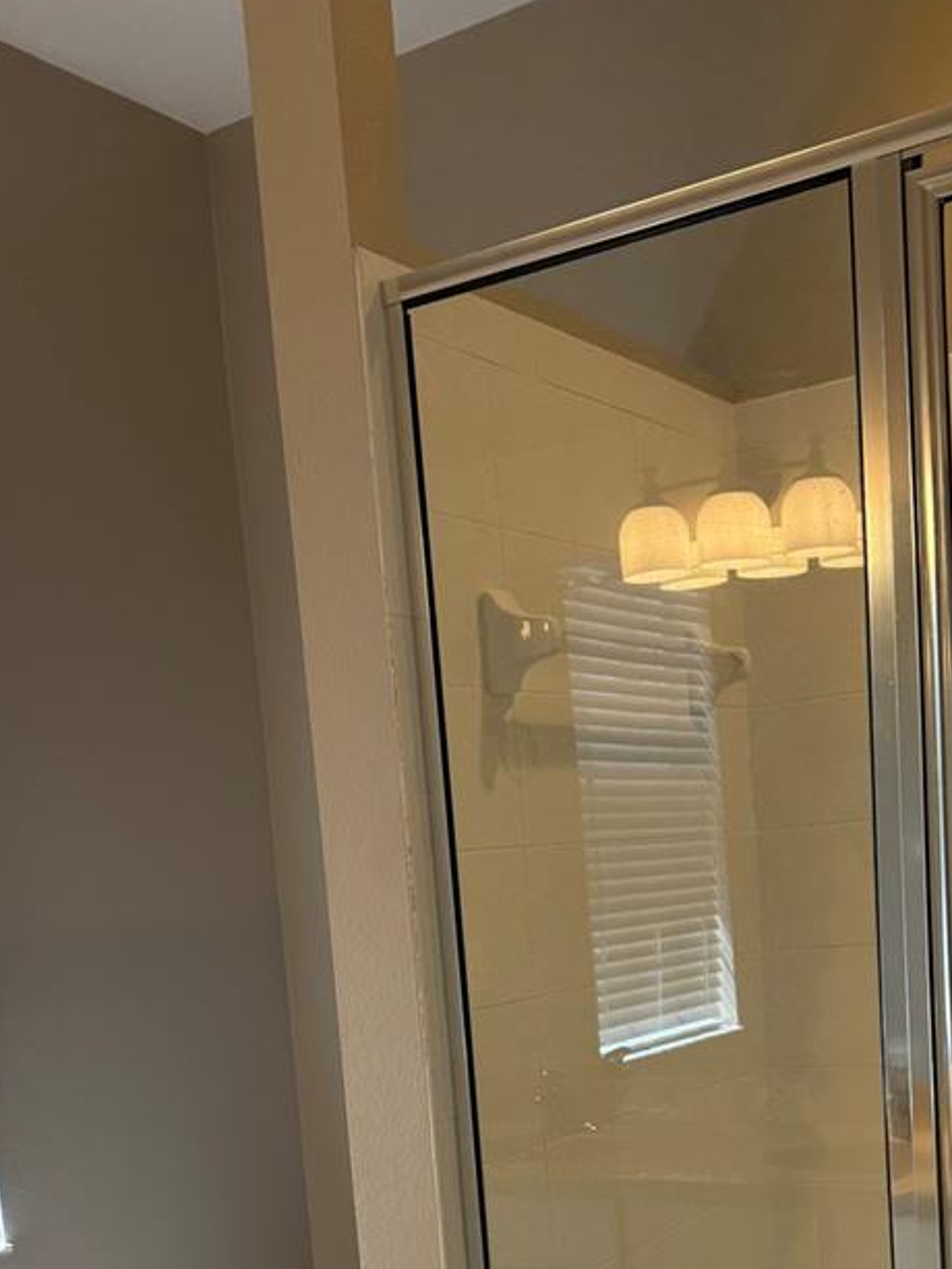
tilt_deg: -9.6
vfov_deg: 37.6
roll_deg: +4.4
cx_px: 453
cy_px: 1153
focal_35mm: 47
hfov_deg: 30.9
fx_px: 1723
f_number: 1.78
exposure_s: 1/120
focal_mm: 6.76
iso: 125
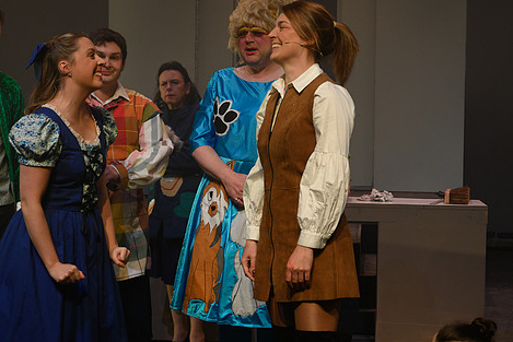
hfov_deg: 24.5
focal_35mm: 83
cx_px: 234
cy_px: 163
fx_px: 1183
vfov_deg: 16.5
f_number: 6.3
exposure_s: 1/60
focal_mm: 63
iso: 800
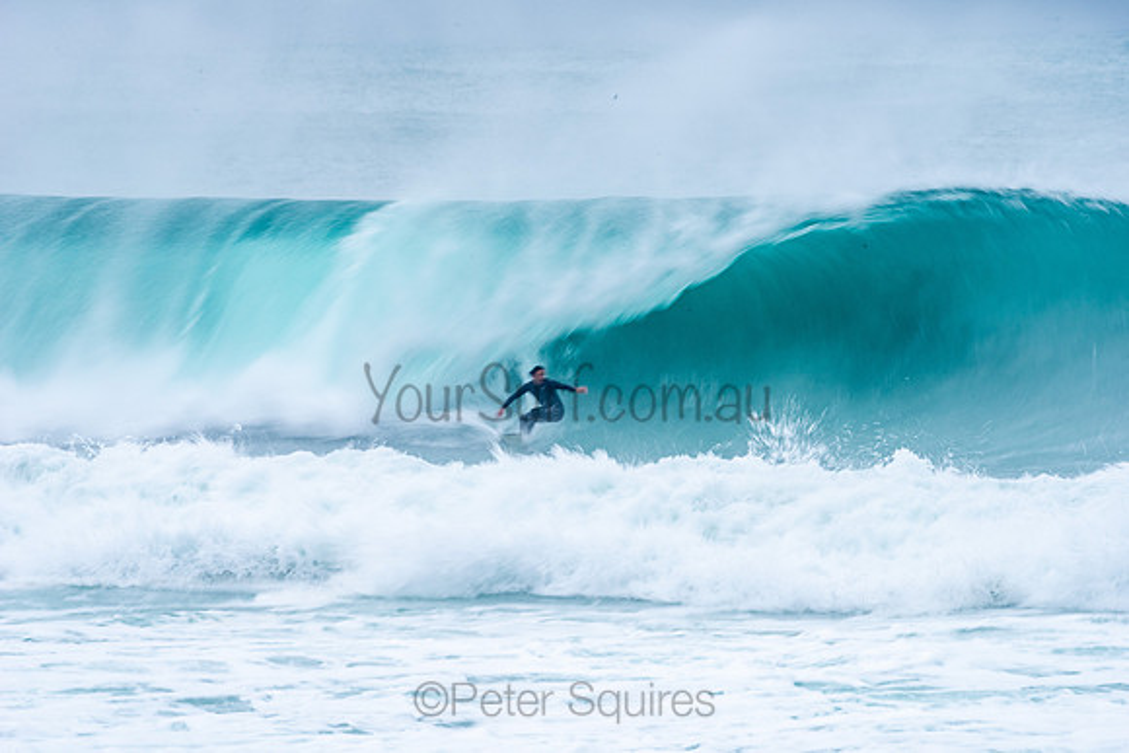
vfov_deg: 2.8
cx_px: 564
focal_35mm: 500
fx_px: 15683
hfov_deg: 4.1
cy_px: 376
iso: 80
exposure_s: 1/20
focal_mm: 500
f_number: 20
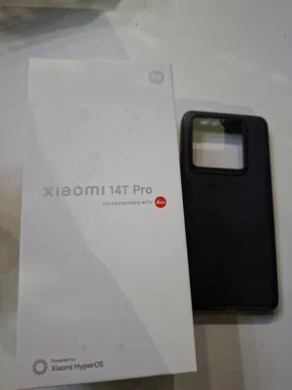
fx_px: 259
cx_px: 146
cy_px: 195
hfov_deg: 58.9
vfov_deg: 73.9
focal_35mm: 23
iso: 400
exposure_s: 1/25
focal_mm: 5.54
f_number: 1.8
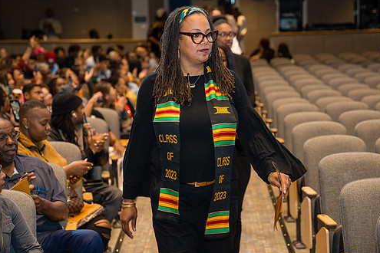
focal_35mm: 82
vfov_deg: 16.6
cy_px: 109
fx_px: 865
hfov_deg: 24.8
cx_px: 187
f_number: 2.8
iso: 1000
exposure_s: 1/250
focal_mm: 70
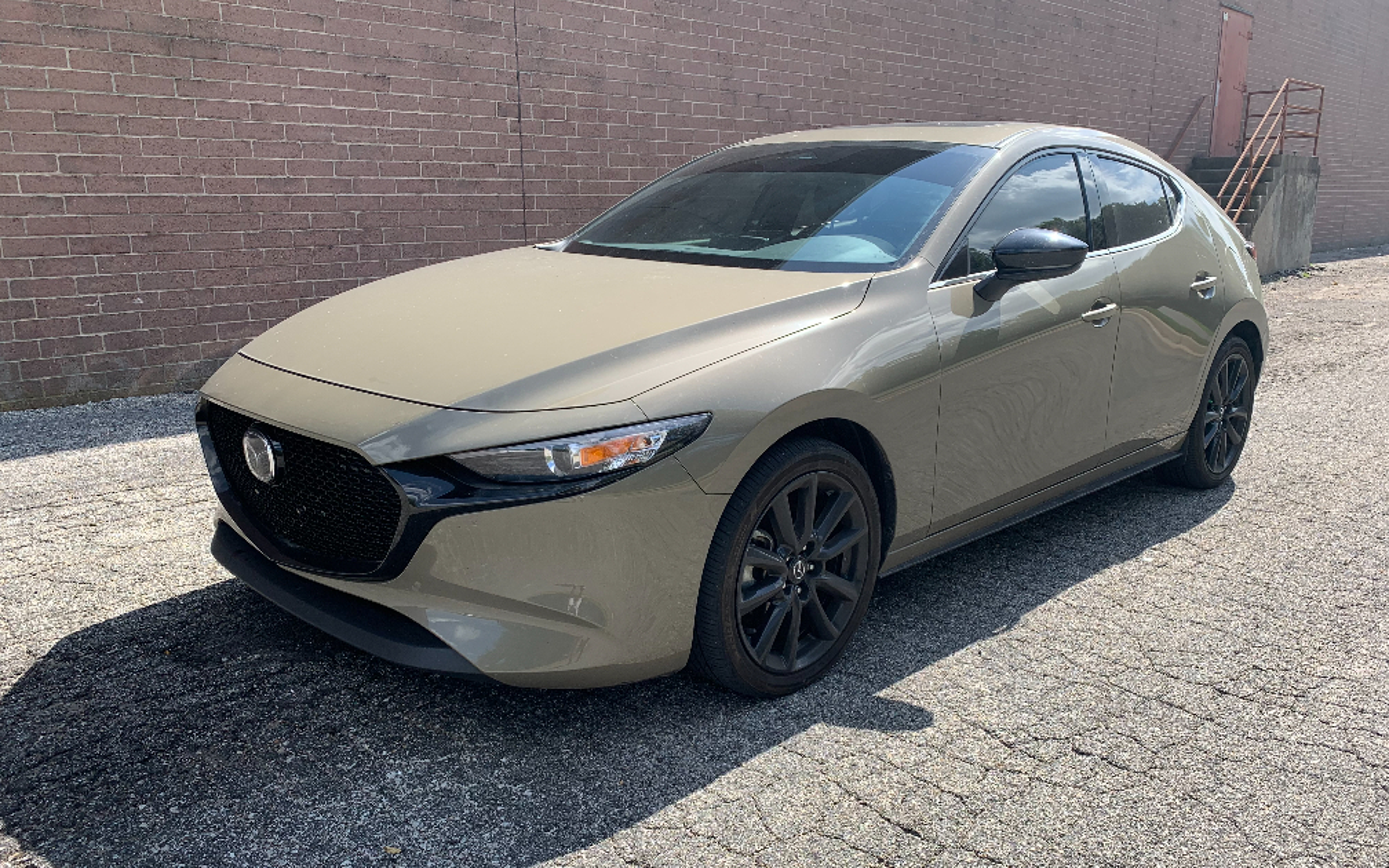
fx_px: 1060
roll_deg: +0.7
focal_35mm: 28
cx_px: 704
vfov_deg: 44.5
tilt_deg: -13.5
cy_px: 482
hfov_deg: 66.5
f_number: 1.8
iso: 25
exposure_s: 1/962
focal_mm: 4.25
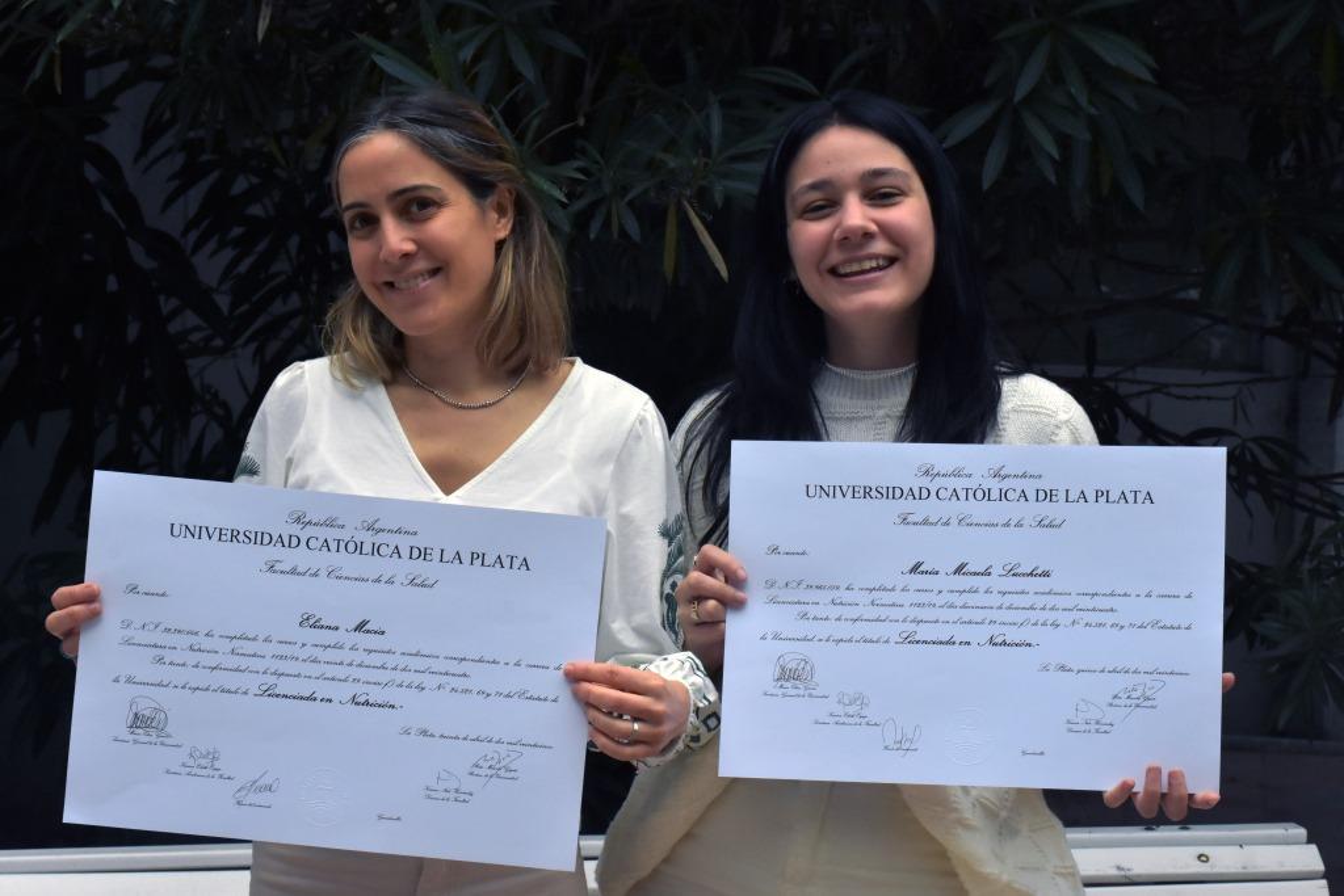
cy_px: 448
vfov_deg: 17.5
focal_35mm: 78
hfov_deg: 26.0
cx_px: 672
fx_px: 2912
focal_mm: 52
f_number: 11
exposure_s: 1/500
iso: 1600
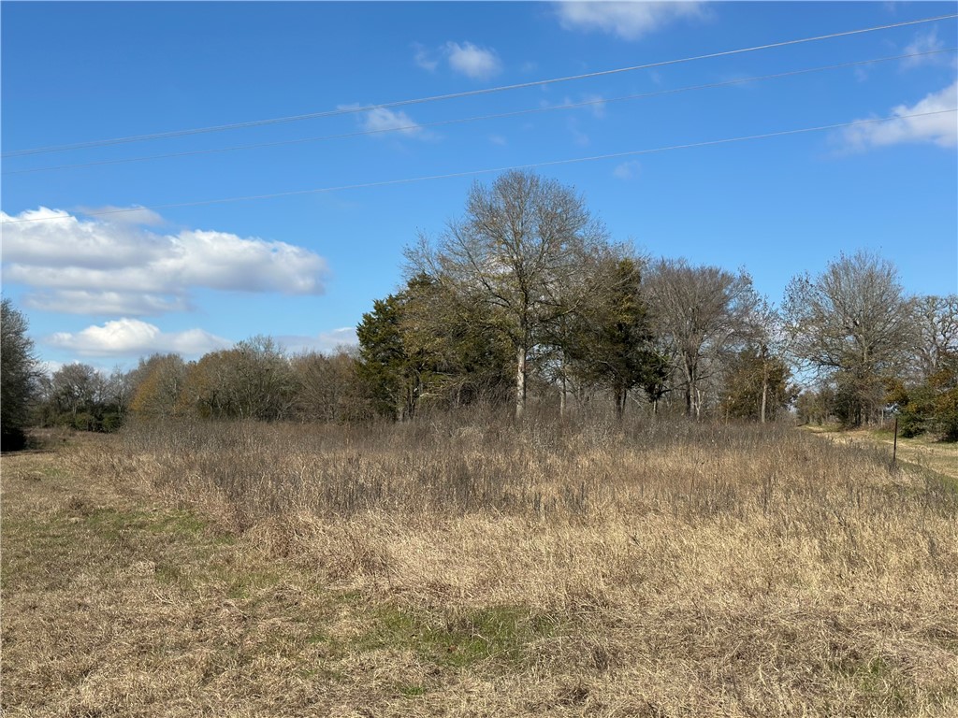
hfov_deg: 39.7
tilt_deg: +4.6
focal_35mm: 48
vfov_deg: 30.3
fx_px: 1328
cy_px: 359
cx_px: 479
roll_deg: -2.2
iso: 100
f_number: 1.78
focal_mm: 6.86
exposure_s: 1/7092
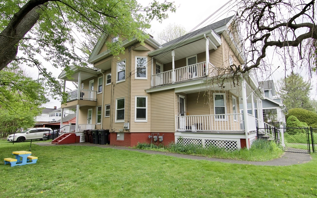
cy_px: 109
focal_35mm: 18
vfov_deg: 66.2
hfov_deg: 92.6
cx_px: 158
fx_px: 151
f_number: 7.1
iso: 320
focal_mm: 11
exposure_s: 1/160
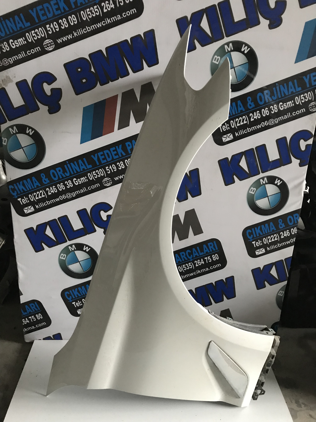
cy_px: 211
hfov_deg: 49.7
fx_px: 341
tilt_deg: -23.8
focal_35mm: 28
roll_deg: -0.4
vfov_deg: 63.4
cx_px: 158
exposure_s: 1/6
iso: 100
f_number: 1.8
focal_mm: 3.99
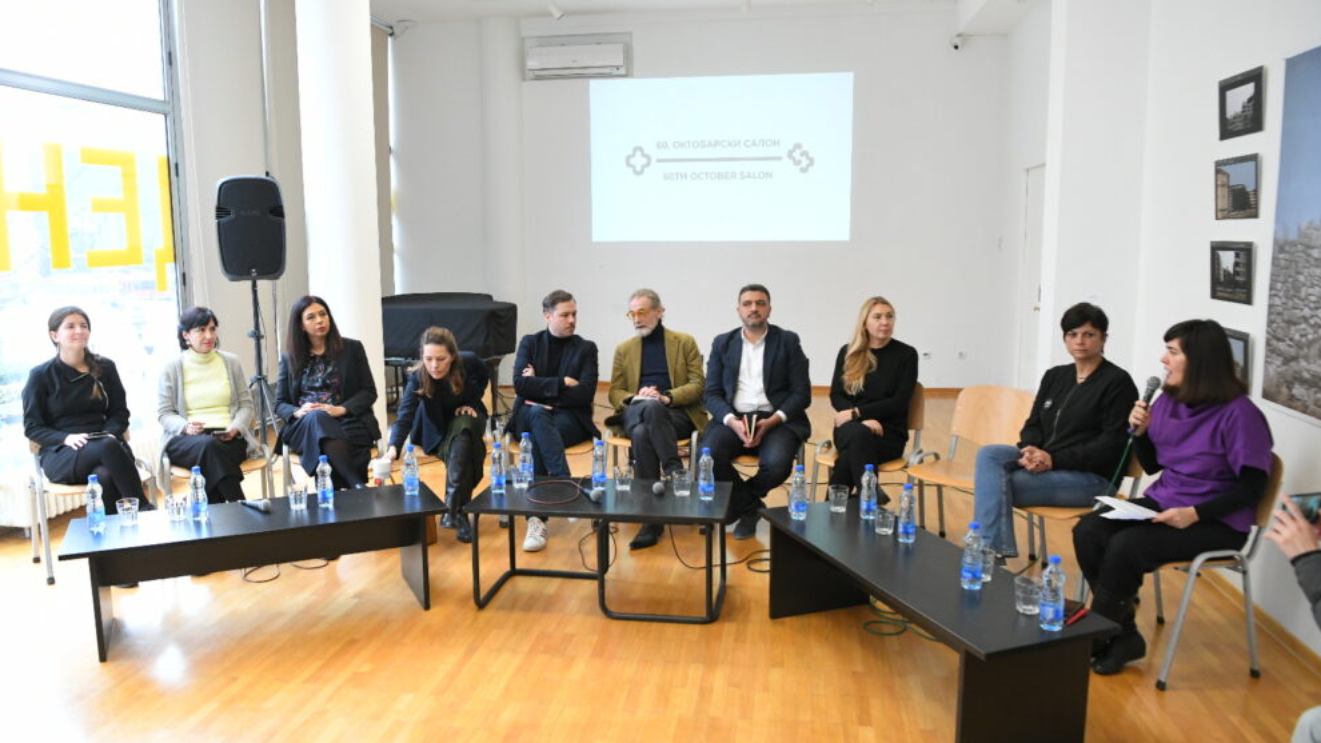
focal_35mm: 26
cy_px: 384
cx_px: 644
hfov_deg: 71.9
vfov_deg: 44.4
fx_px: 911
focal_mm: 24
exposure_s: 1/200
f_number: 4
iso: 3200
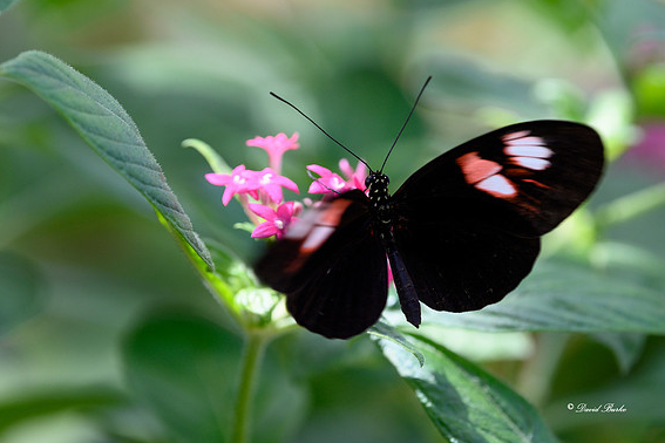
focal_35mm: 311
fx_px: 5744
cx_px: 455
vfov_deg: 4.4
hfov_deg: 6.6
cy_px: 281
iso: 320
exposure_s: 1/250
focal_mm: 200
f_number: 5
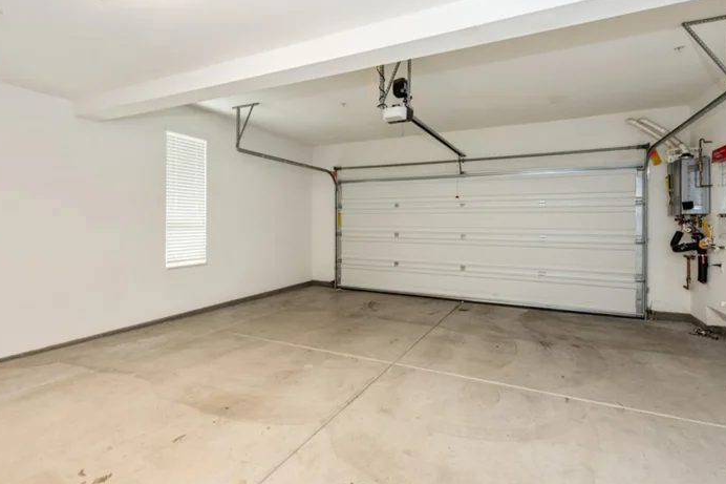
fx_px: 343
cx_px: 376
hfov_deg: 93.3
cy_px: 225
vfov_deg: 70.3
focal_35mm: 17
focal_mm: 14
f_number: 4.5
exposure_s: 1/80
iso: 800
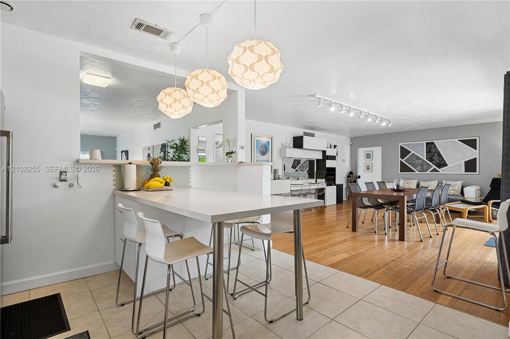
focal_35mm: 18
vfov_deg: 67.7
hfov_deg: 90.3
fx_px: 254
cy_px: 170
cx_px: 255
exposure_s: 1/2.5
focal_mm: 17.9
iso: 100
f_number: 11
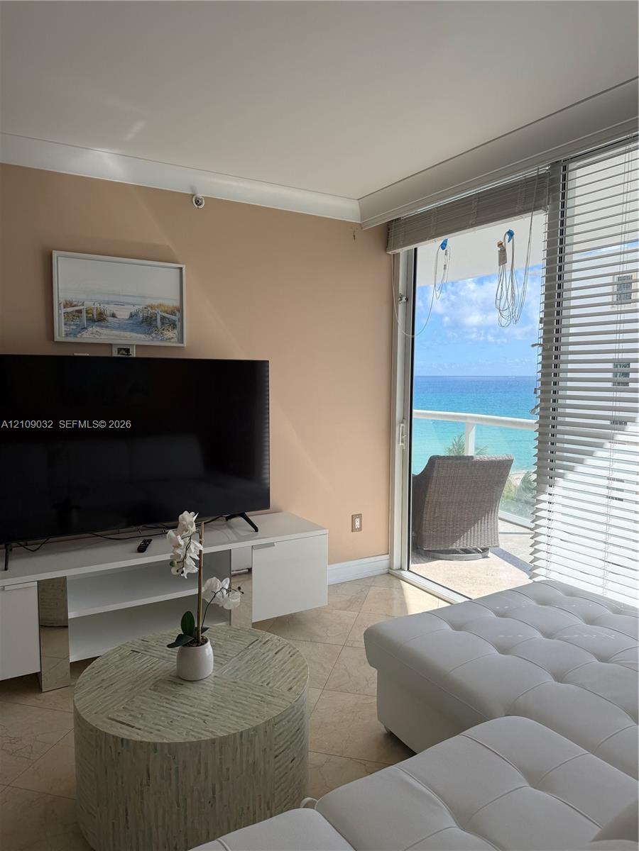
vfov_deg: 71.6
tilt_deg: -5.1
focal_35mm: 24
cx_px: 320
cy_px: 426
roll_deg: -1.3
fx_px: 591
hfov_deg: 56.8
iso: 80
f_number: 1.78
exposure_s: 1/931
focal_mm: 6.76
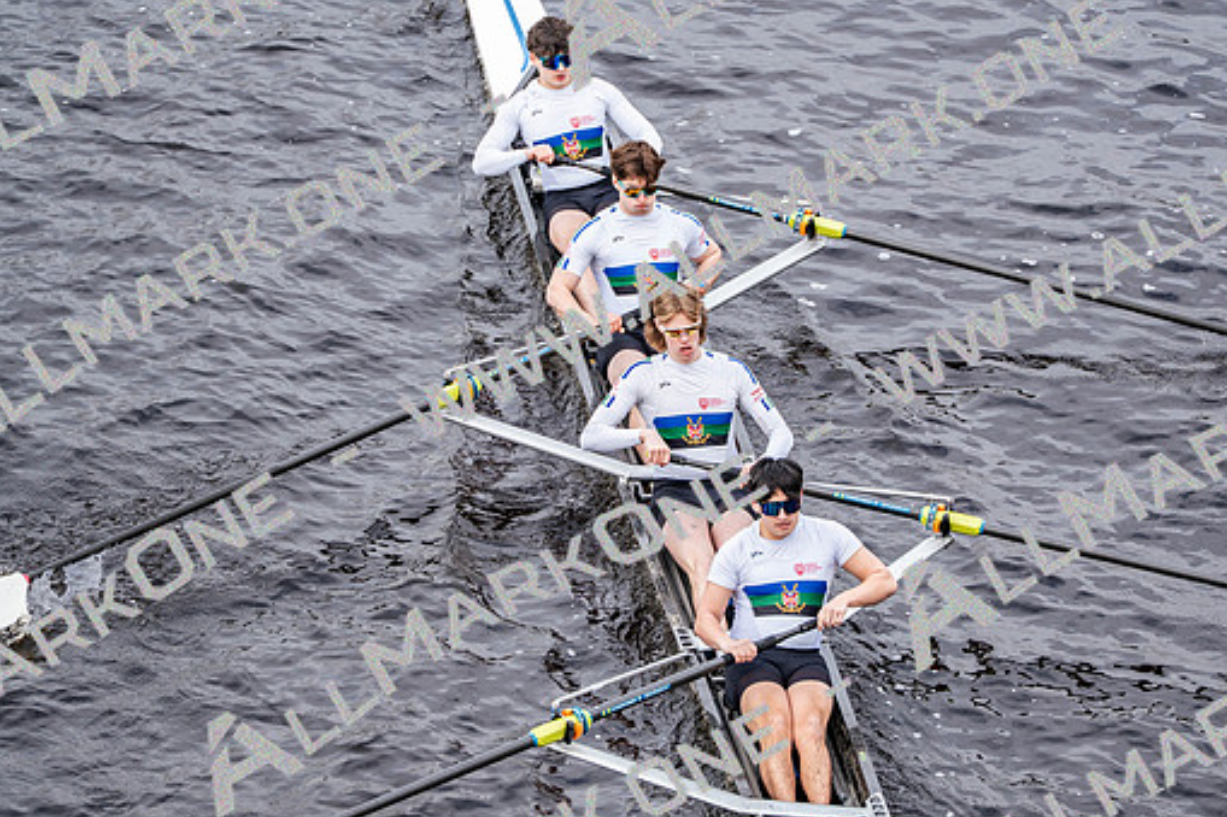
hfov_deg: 9.0
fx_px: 7768
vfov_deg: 6.0
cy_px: 445
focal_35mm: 228
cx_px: 697
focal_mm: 200
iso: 400
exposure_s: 1/2000
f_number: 2.8
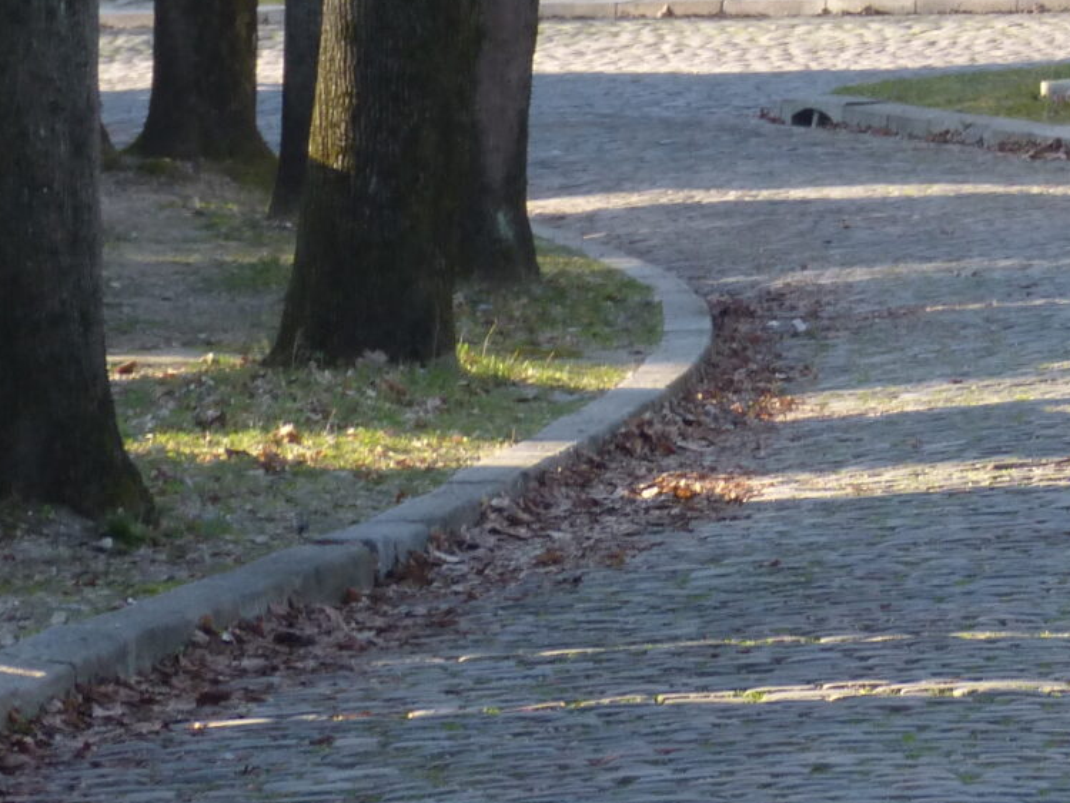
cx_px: 1314
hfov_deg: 5.3
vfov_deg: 4.0
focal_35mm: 372
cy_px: -511
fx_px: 11502
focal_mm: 19.7
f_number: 3.5
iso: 100
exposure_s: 1/125
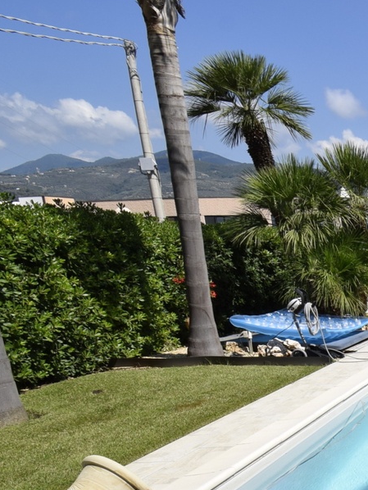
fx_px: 552
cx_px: 588
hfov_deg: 25.1
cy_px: 409
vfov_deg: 44.9
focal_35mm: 39
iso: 200
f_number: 10
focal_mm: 10
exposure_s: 1/400
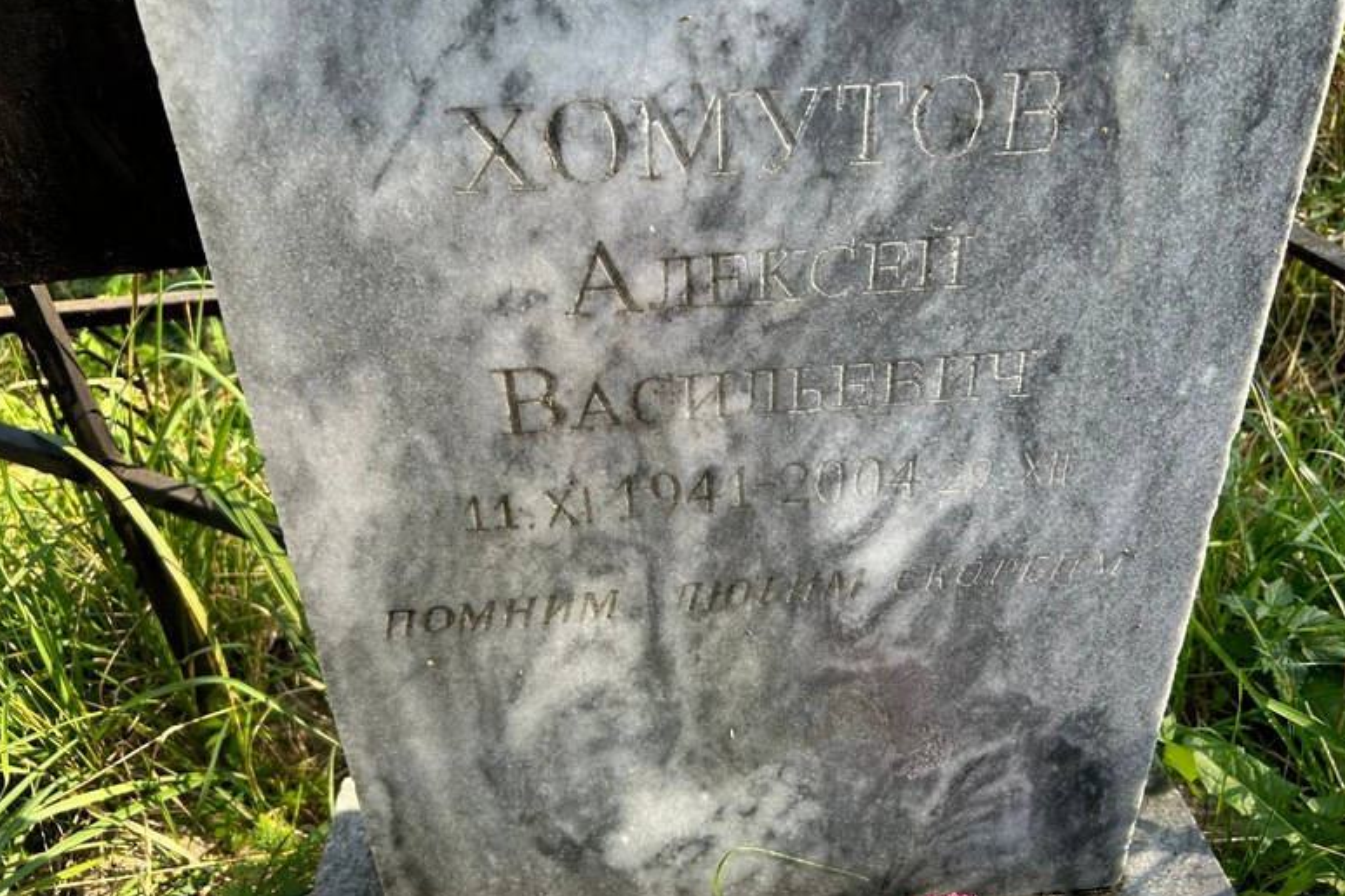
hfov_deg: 65.5
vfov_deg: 46.3
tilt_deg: -24.6
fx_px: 1046
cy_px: 398
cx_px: 661
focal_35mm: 28
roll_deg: +3.9
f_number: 1.5
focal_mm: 5.7
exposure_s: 1/621
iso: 50
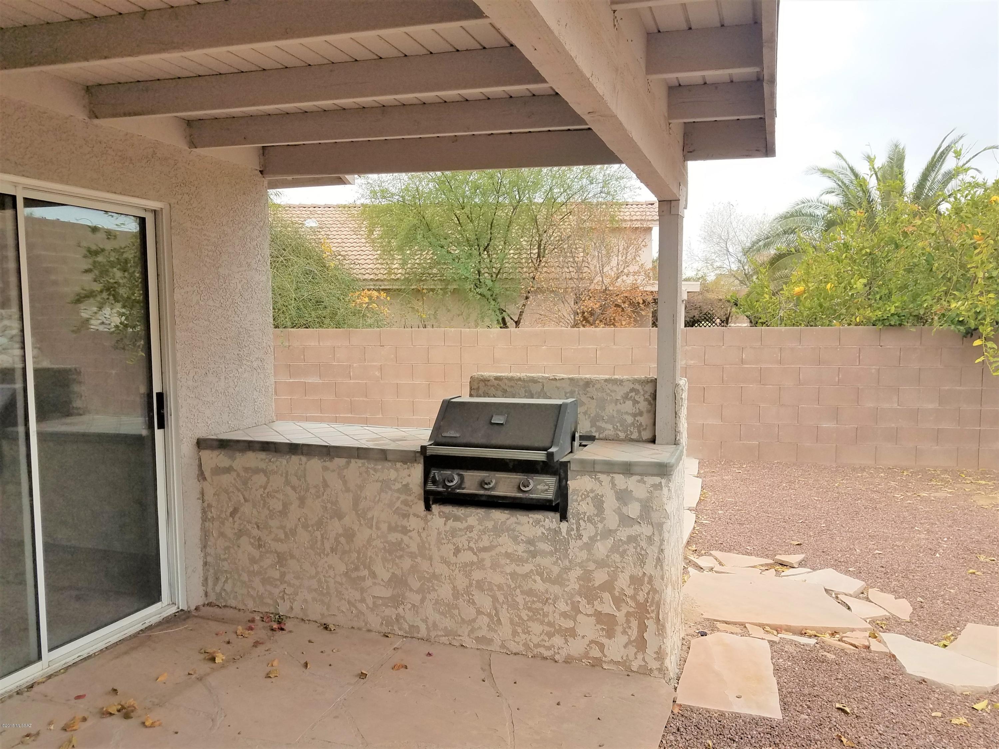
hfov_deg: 67.3
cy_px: 374
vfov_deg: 53.1
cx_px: 500
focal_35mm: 26
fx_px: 750
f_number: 1.7
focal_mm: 4.2
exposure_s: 1/644
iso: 40
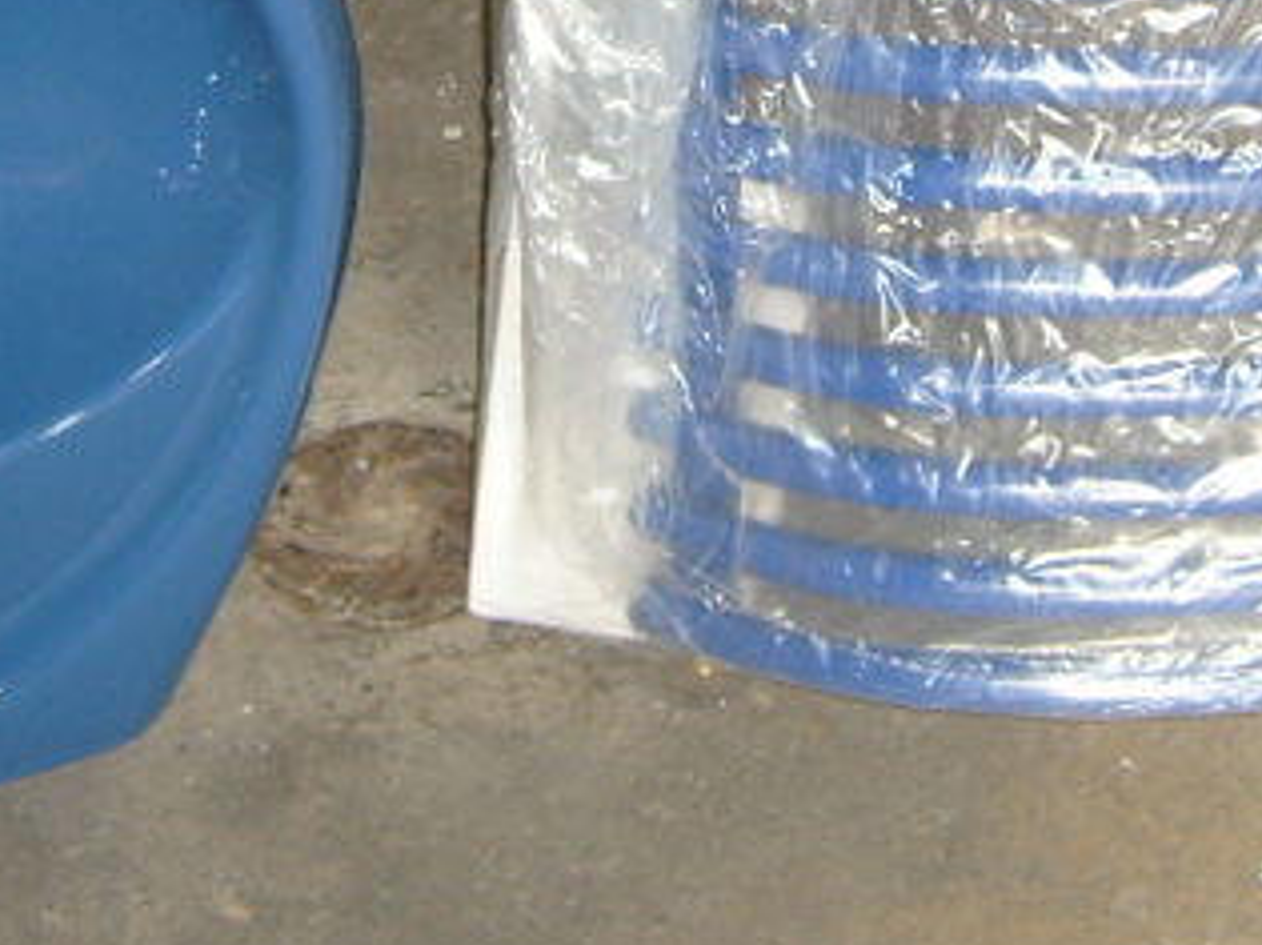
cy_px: -284
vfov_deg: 12.9
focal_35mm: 111
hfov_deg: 17.7
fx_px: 4045
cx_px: 549
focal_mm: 5.8
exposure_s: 1/45
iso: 100
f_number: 2.8
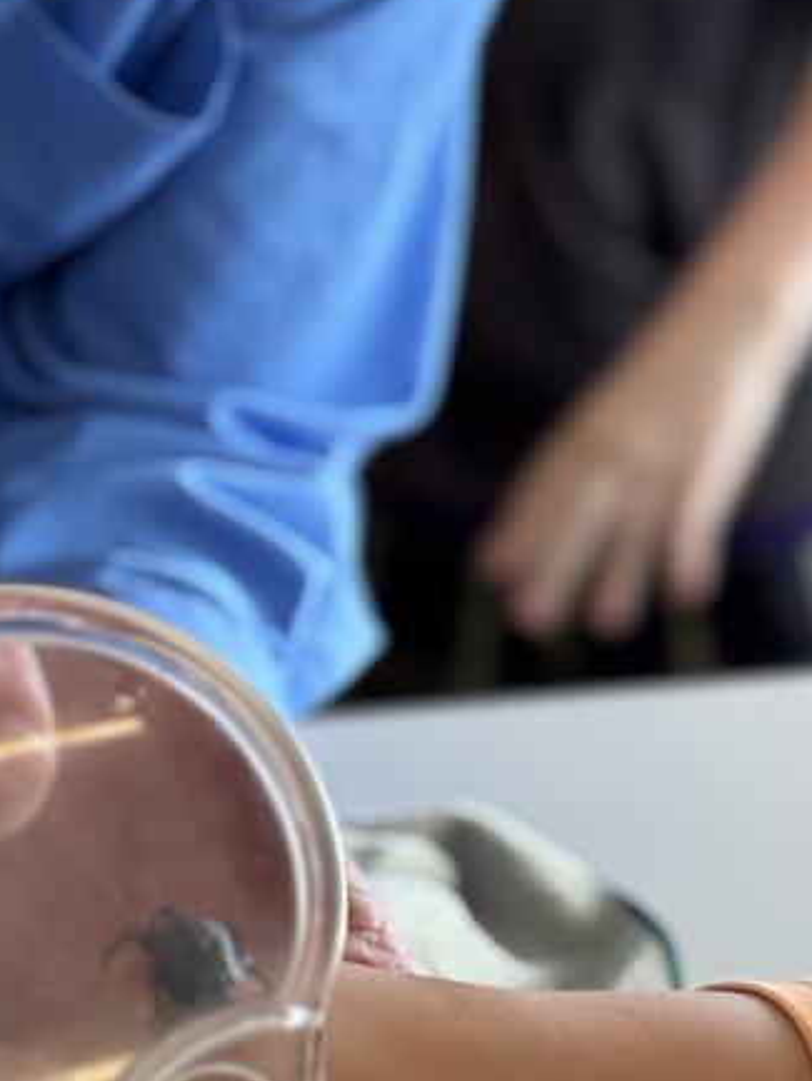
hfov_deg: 12.0
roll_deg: +0.1
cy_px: 242
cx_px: 55
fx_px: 3845
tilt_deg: -15.7
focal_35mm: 123
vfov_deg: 15.9
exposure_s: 1/60
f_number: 1.6
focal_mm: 5.96
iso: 80
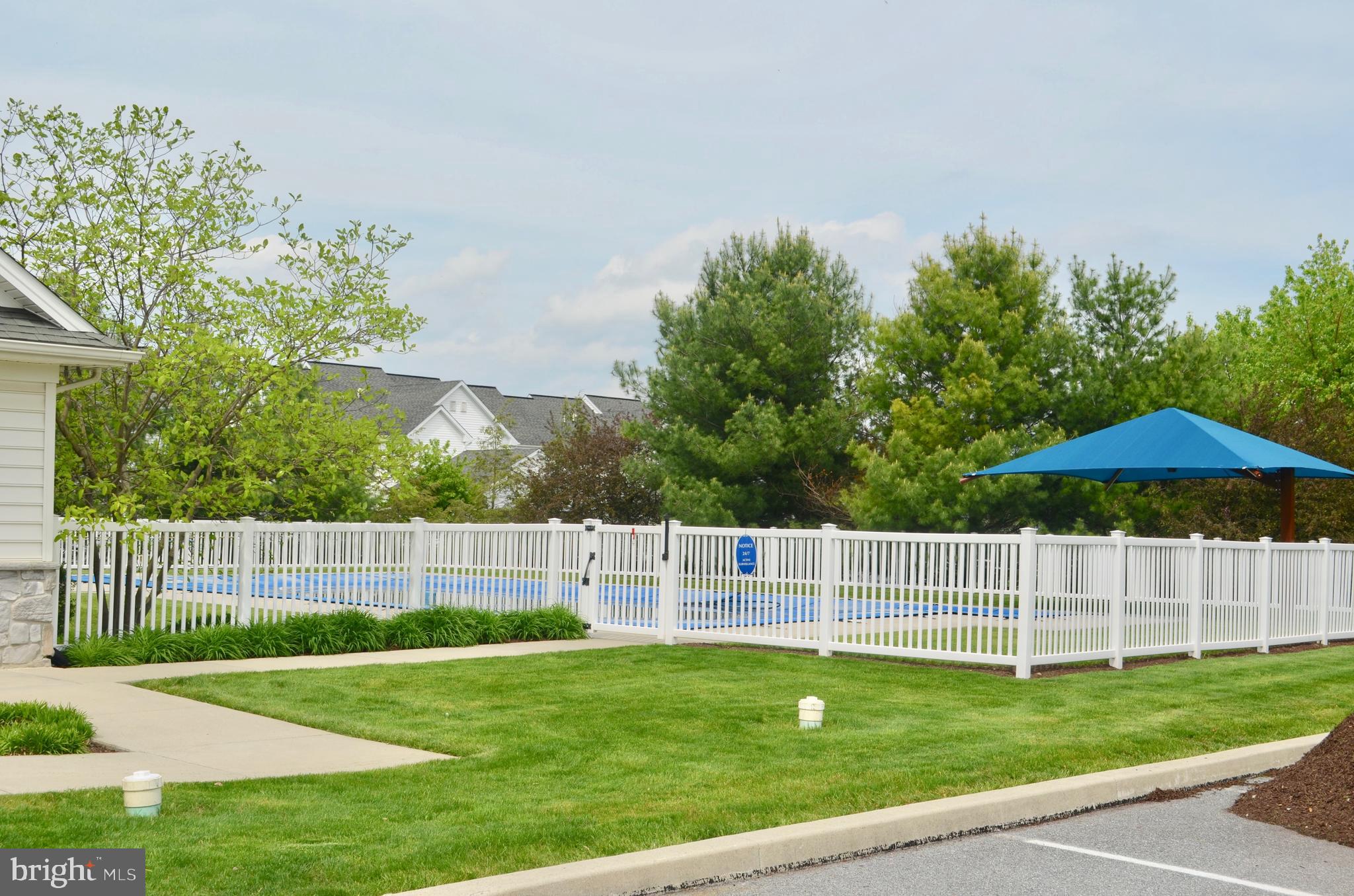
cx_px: 677
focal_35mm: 42
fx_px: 1576
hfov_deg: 46.5
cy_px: 448
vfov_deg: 31.7
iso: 100
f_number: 9
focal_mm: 28
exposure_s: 1/320
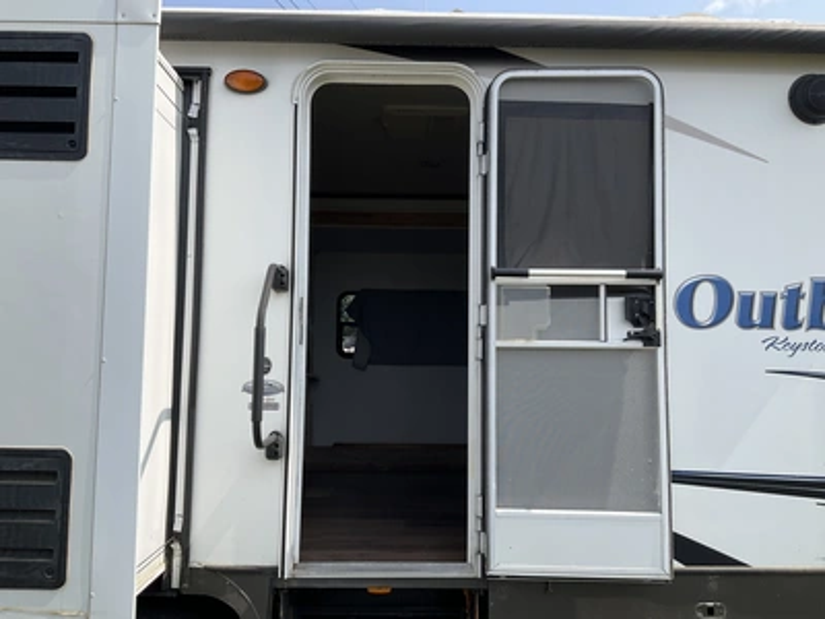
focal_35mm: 29
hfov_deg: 61.7
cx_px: 412
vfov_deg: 48.2
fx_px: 691
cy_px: 310
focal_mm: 3
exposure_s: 1/1730
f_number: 1.8
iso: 25
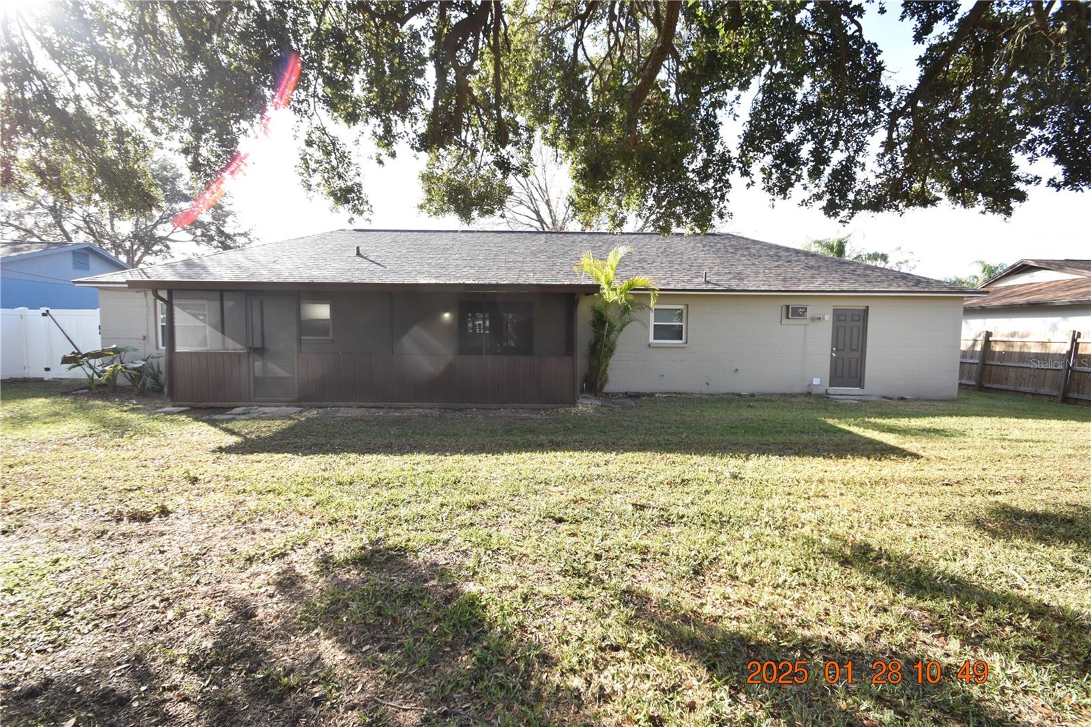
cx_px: 546
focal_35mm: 15
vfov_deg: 77.3
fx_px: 454
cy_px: 364
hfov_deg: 100.4
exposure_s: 1/250
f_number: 8
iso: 400
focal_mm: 10
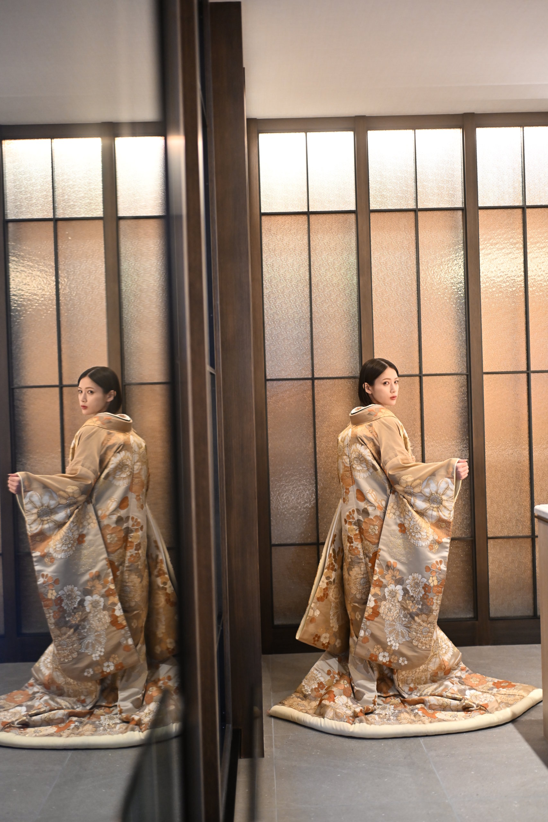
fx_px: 799
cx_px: 274
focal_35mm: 35
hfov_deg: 37.9
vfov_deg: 54.4
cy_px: 411
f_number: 1.3
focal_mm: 35
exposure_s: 1/125
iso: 1250
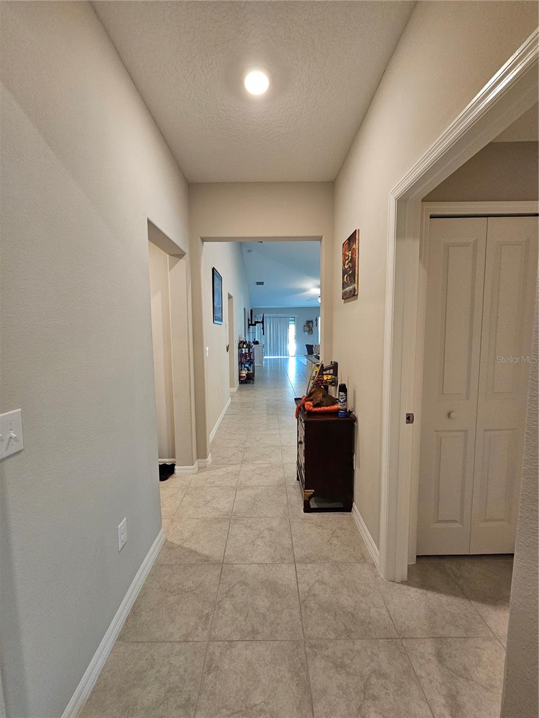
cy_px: 359
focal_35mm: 13
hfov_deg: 89.9
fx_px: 270
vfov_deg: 106.2
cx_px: 270
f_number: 2.2
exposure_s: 1/60
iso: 250
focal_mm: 2.2
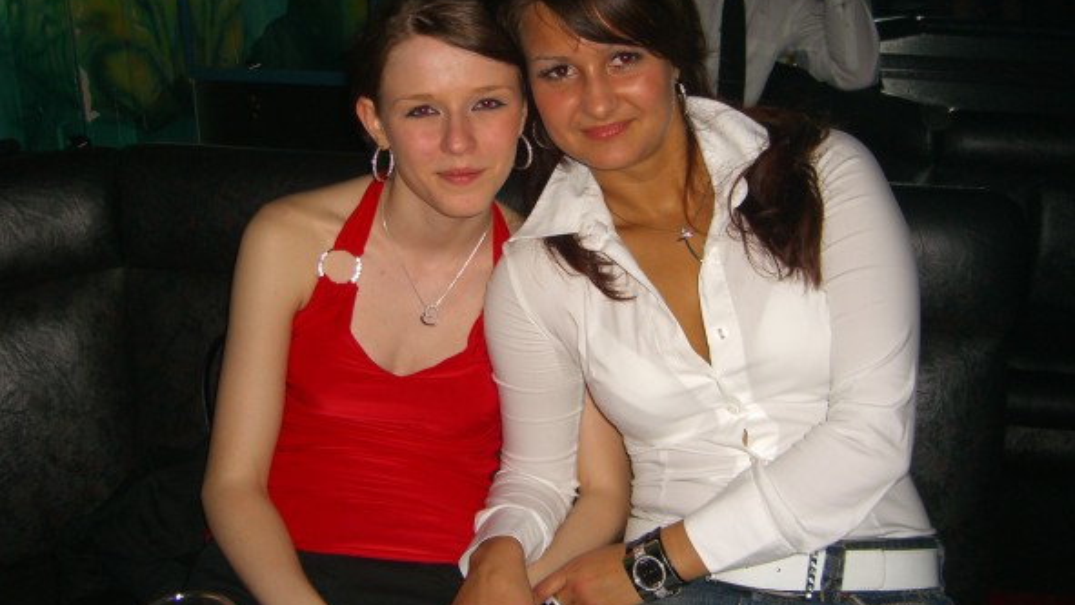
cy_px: 269
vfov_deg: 28.4
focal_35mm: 42
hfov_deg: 48.3
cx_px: 531
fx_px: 1198
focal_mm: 7.9
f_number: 2.8
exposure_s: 1/60
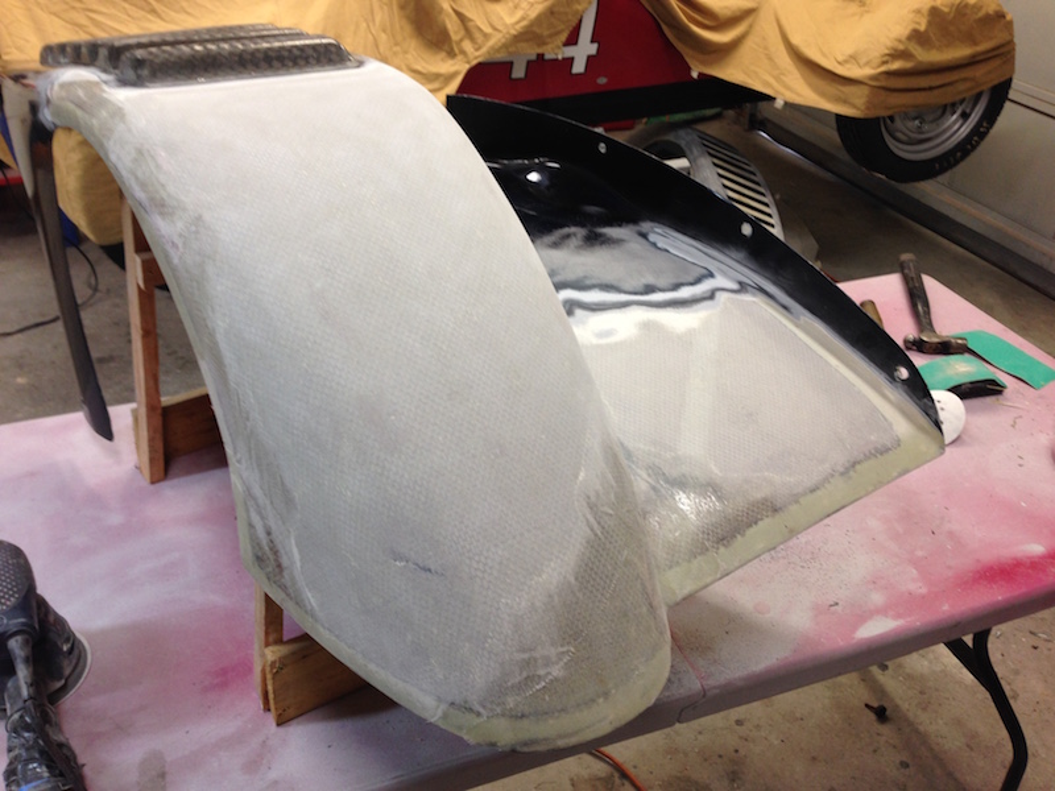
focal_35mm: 33
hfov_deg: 55.4
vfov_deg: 42.9
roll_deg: +0.6
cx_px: 528
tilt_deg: -33.8
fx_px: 1006
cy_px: 396
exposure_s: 1/20
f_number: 2.4
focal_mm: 4.12
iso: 50
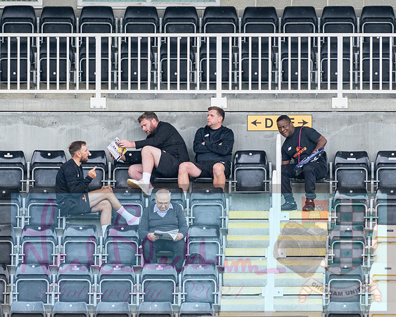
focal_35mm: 543
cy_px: 182
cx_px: 194
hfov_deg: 3.6
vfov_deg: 2.9
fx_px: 6359
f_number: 4
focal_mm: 280
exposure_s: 1/500
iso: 400
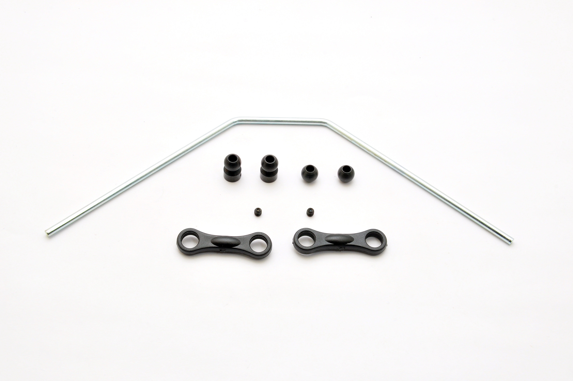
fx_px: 1049
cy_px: 190
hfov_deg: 30.5
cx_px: 286
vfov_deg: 20.6
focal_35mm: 66
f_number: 20
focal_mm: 44
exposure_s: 1/60
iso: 400
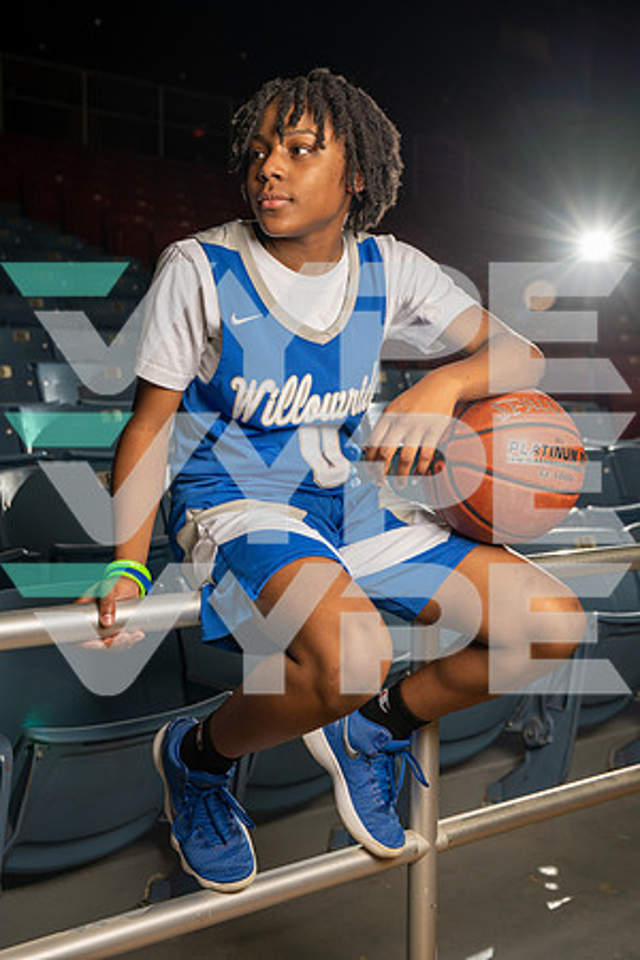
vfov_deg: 40.3
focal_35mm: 49
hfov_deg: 27.5
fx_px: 1307
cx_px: 320
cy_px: 480
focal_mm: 49
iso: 320
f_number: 5
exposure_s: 1/250
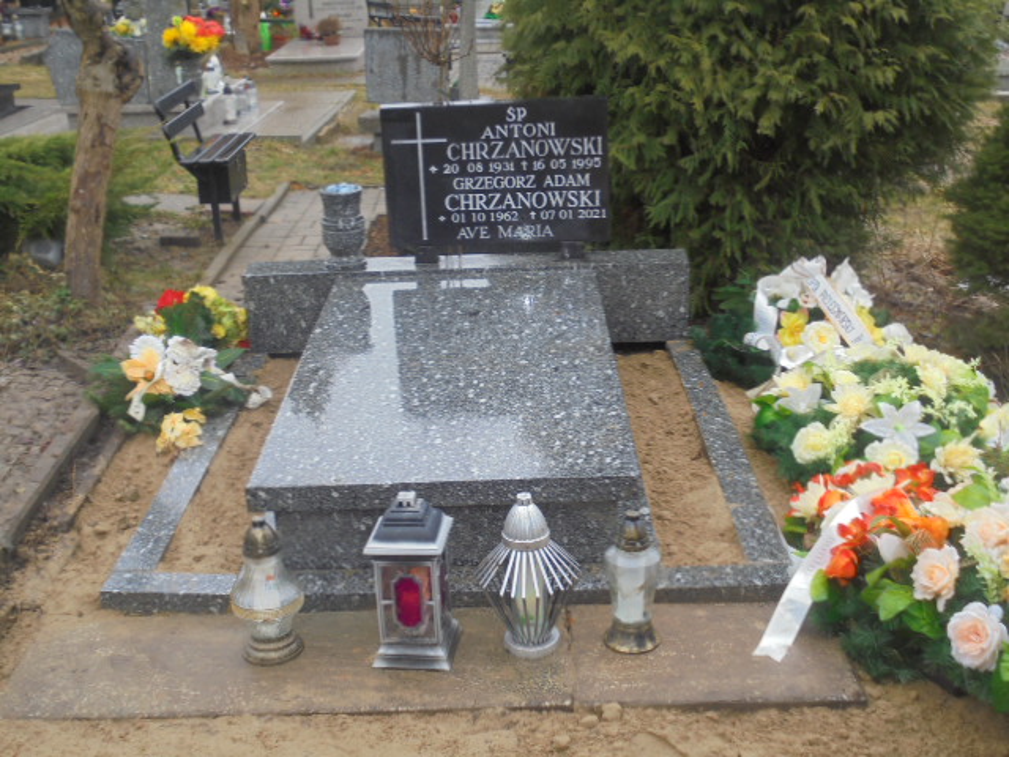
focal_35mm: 43
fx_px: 1253
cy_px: 378
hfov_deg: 43.9
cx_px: 504
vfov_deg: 33.6
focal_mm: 7.8
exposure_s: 1/30
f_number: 4.5
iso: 100
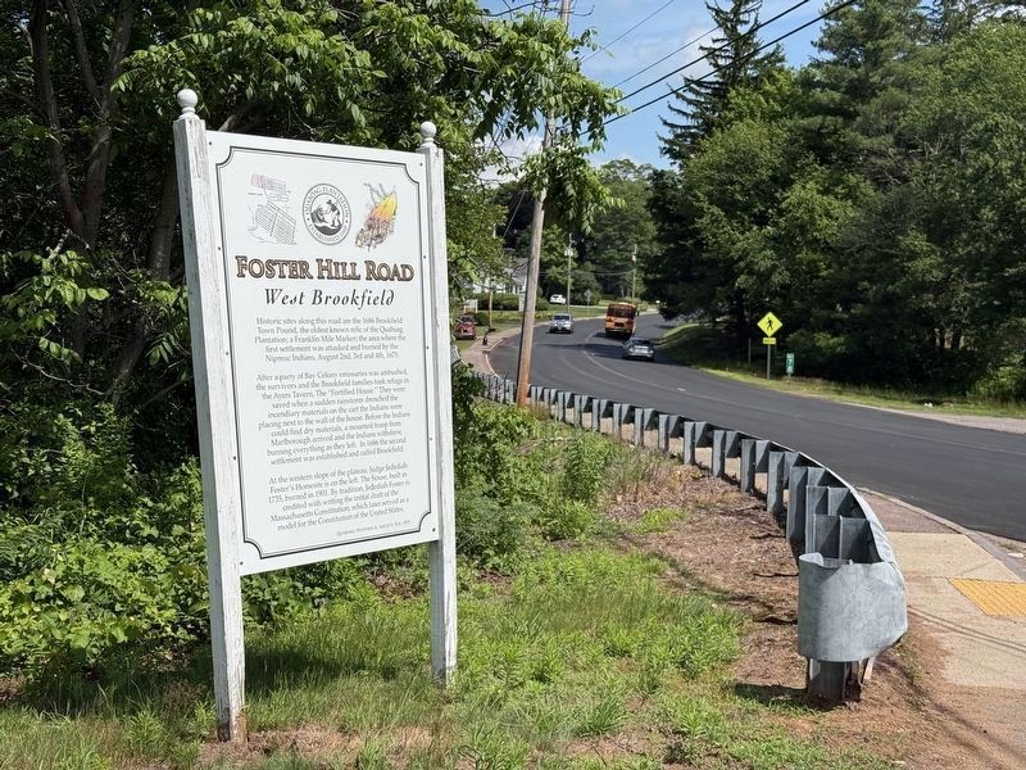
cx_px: 513
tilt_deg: -4.5
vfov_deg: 30.3
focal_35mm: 48
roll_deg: +0.6
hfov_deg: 39.7
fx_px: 1423
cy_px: 385
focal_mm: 6.76
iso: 64
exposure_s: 1/8772
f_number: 1.78
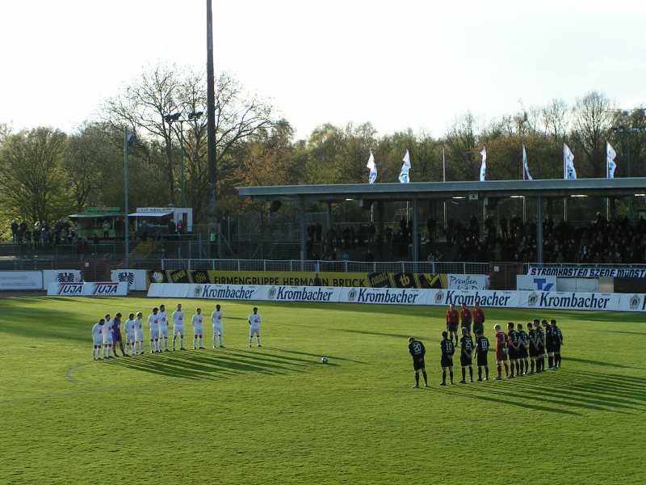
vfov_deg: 14.9
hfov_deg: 19.8
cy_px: 242
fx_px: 1848
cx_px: 323
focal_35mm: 99
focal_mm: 15.2
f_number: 5.6
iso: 50
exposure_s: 1/200
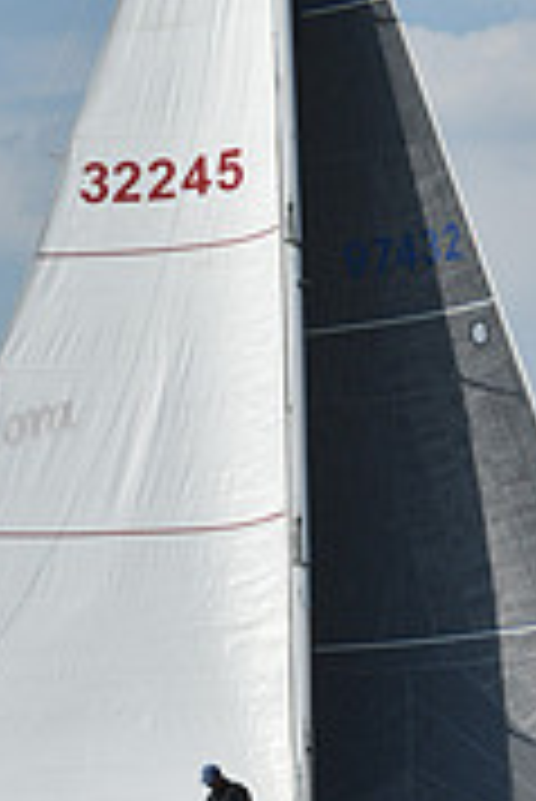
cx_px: 309
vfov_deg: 6.9
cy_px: 184
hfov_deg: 4.6
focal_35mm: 299
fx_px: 6664
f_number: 10
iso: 320
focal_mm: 92
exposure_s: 1/1250
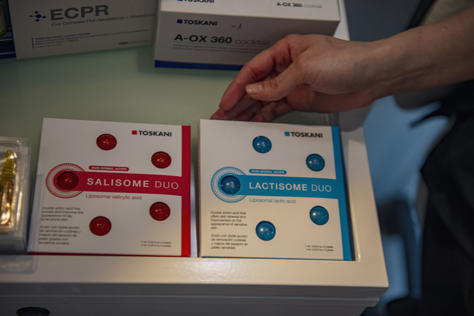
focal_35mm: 58
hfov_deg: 34.5
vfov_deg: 23.4
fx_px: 764
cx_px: 237
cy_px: 158
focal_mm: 58
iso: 500
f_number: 2.8
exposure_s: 1/60
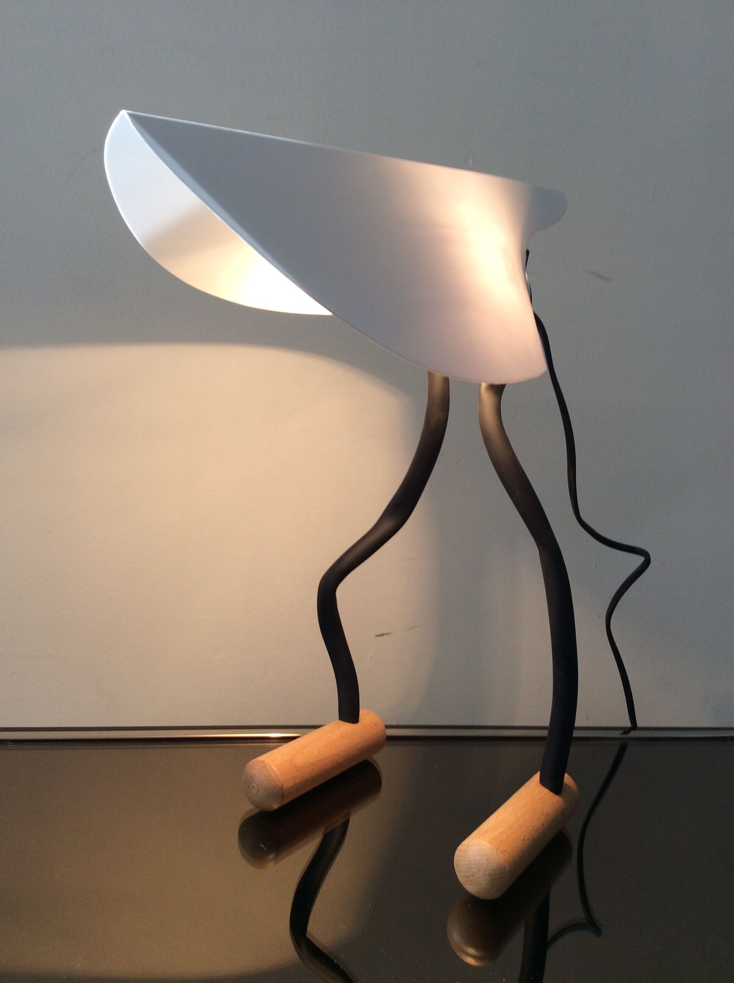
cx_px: 367
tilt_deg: -6.7
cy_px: 492
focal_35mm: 32
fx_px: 907
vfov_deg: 56.9
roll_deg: -4.6
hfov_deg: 44.1
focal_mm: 3.3
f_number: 2.4
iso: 40
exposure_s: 1/25
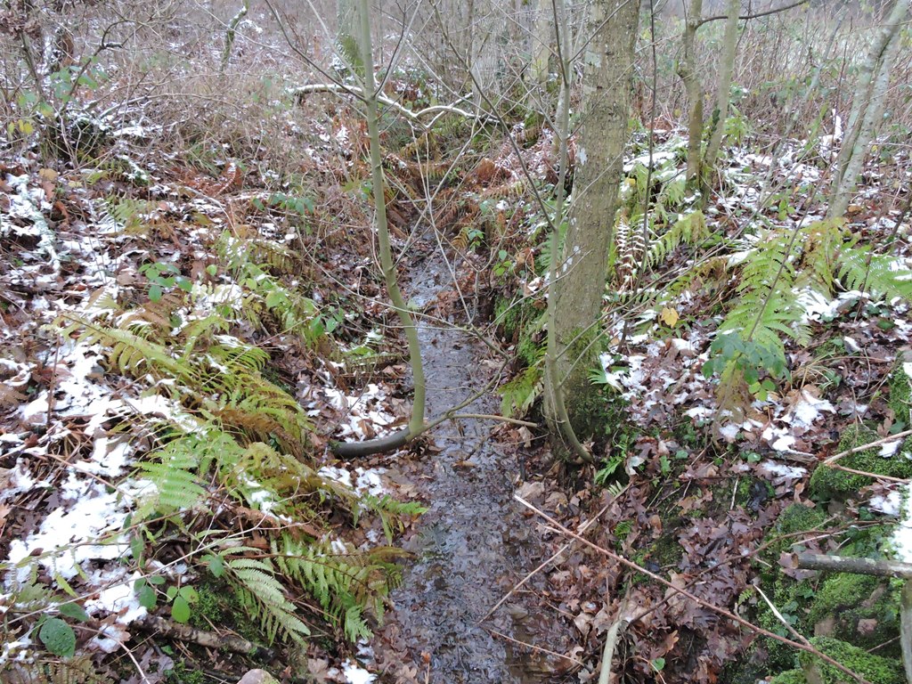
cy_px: 342
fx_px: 738
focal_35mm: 28
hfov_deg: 63.4
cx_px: 456
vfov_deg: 49.7
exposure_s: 1/160
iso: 1100
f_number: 3.5
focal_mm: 5
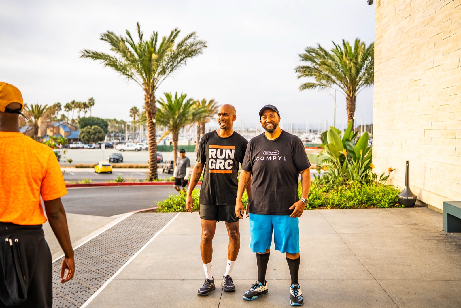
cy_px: 154
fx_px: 448
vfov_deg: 37.9
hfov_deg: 54.4
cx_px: 230
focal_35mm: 35
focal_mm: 35
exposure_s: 1/400
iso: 160
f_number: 2
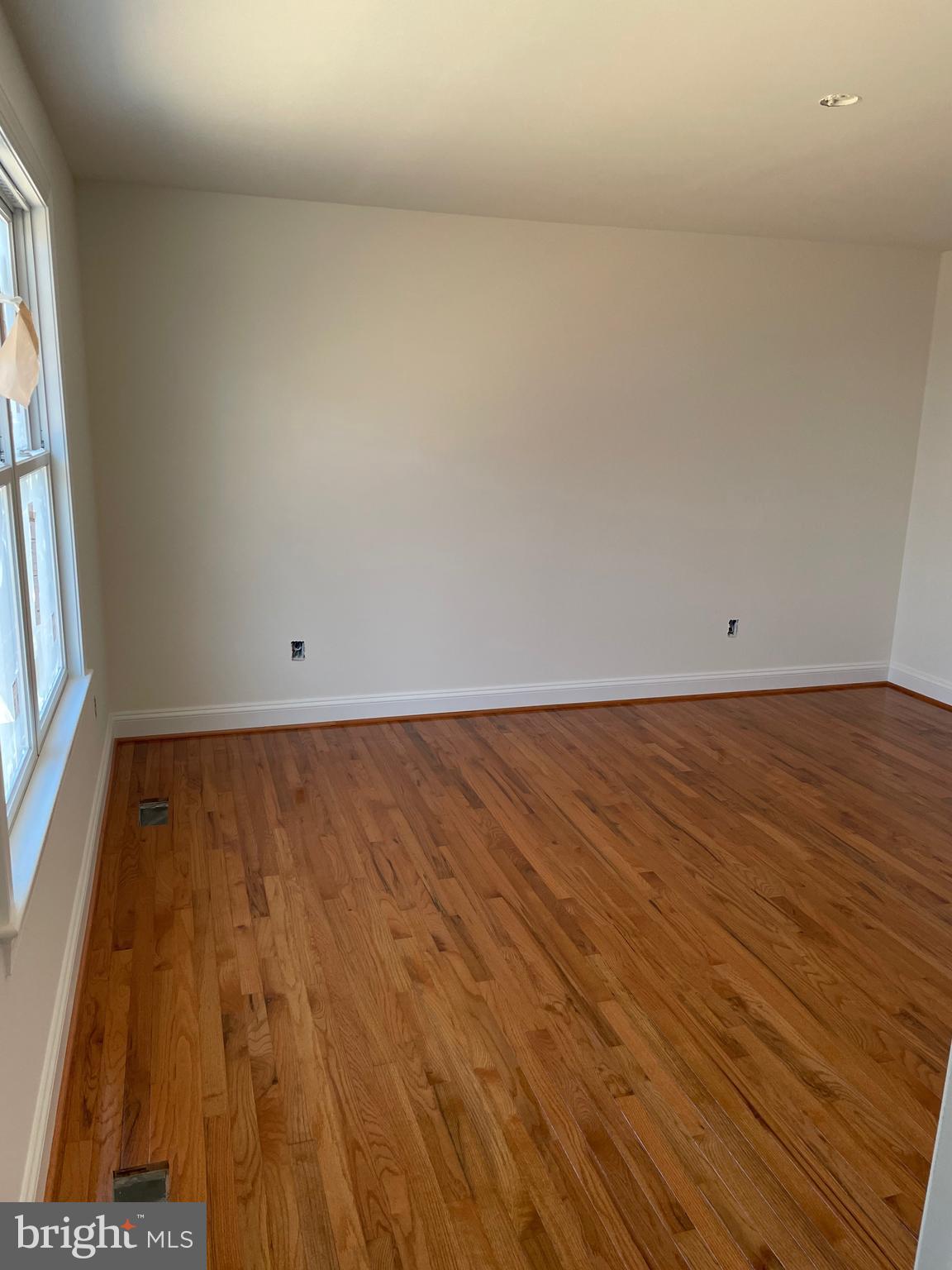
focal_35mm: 26
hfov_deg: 53.1
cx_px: 476
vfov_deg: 67.3
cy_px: 635
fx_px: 953
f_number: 1.6
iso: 125
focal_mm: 4.2
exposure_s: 1/119
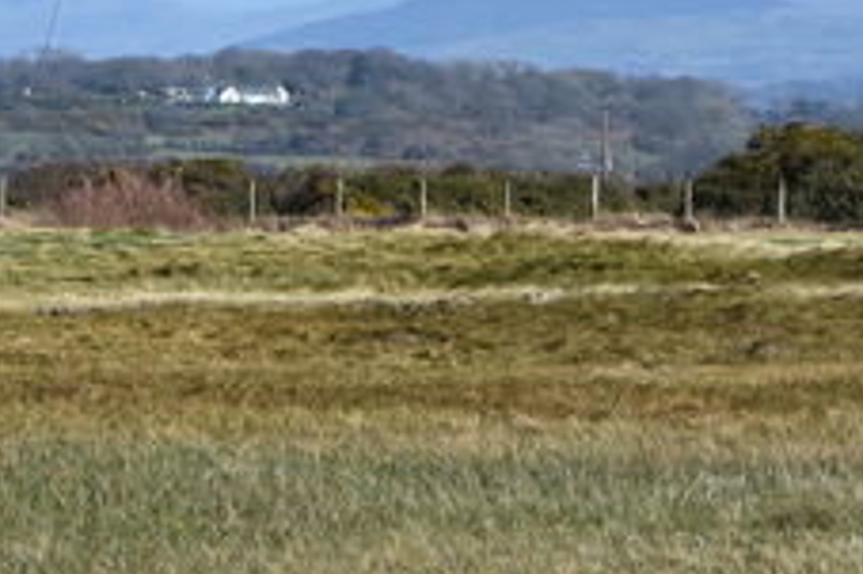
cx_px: -213
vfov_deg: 3.5
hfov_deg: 5.2
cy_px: -528
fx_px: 9414
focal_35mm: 393
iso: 280
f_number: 8
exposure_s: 1/1000
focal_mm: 62
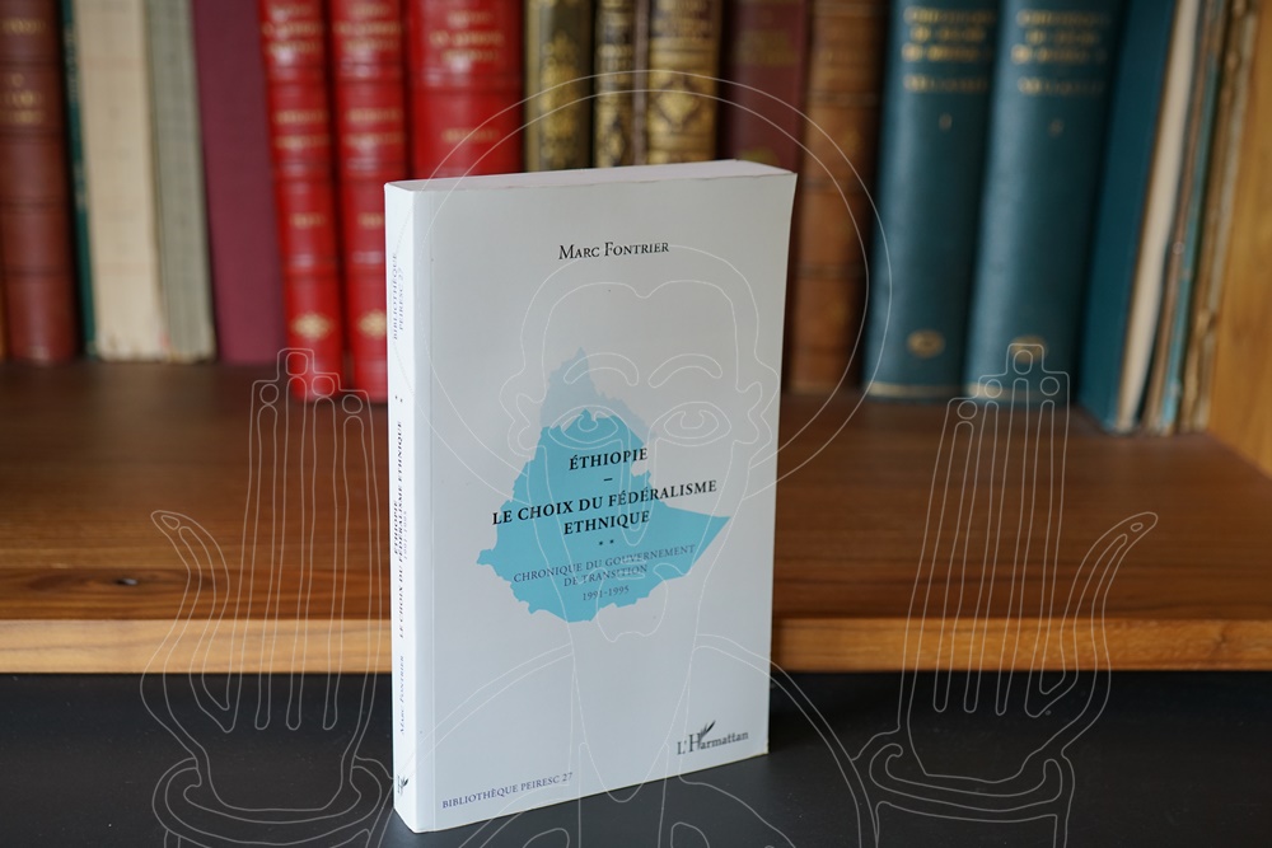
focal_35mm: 50
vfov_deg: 27.0
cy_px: 424
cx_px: 636
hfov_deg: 39.6
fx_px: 1767
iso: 800
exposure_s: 1/160
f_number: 4
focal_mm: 50
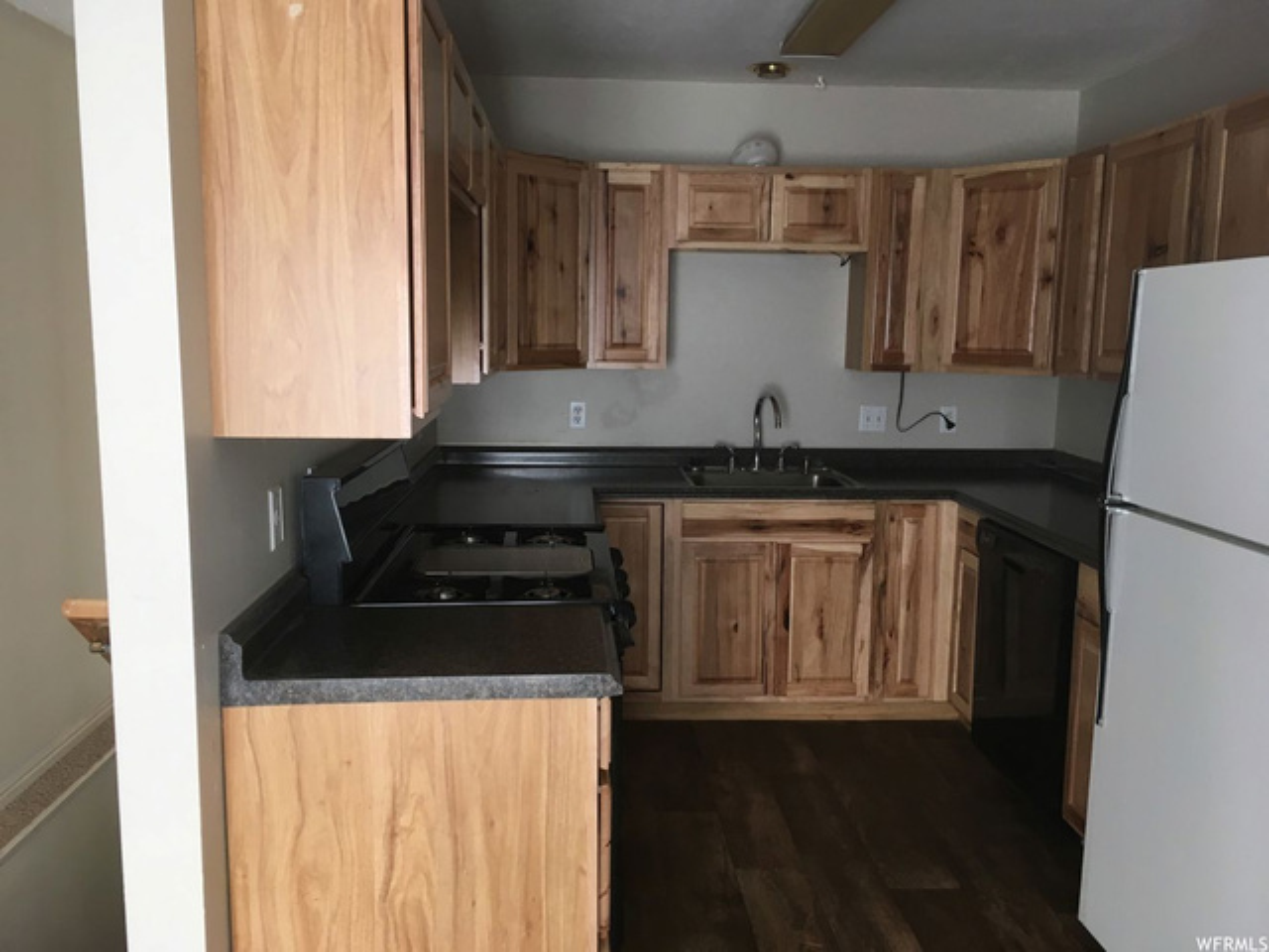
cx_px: 634
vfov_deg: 48.2
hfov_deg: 61.7
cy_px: 476
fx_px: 1063
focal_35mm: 29
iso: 25
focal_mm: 4.15
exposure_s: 1/30
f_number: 2.2
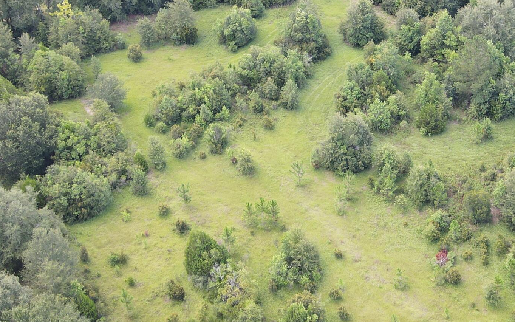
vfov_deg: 22.7
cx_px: 396
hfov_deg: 35.3
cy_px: 49
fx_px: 786
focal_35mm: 56
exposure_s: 1/30
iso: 100
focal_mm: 4.5
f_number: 2.8
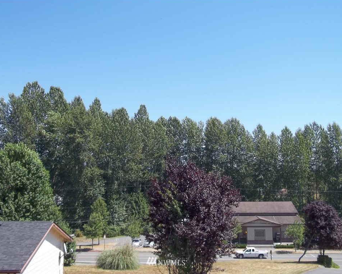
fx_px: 385
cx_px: 166
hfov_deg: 47.9
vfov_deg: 39.2
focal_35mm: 38
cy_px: 136
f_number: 8
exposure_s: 1/100
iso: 64
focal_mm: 6.5
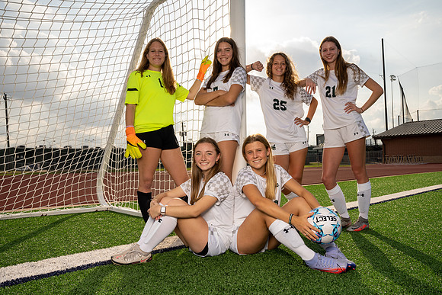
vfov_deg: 45.0
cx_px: 221
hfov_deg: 63.6
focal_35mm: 29
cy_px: 148
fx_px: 356
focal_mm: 29
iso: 100
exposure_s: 1/250
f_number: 9
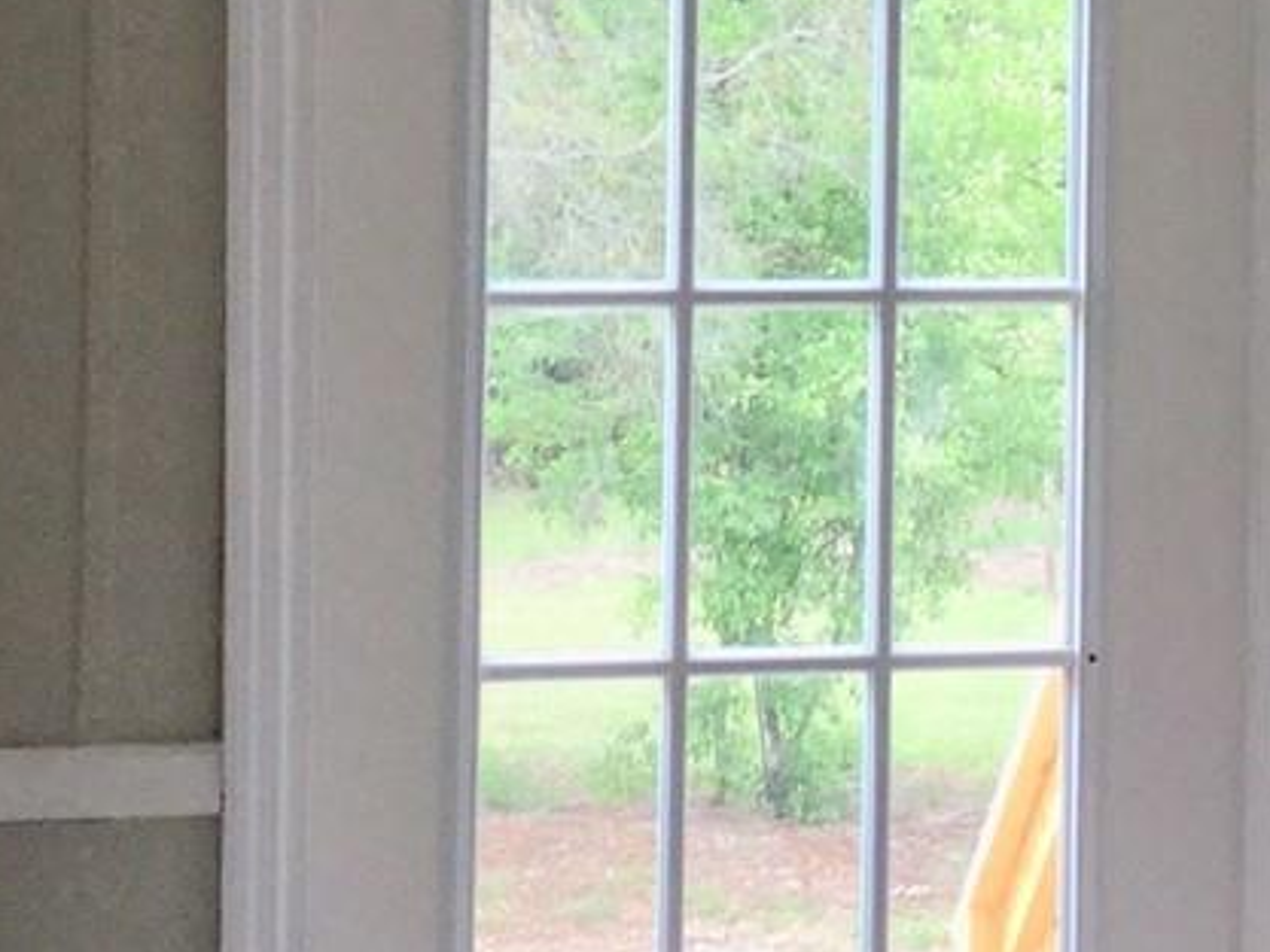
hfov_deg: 16.5
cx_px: 700
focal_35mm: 119
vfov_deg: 12.2
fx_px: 4367
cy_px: -113
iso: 40
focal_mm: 3.3
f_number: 2.4
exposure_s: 1/100
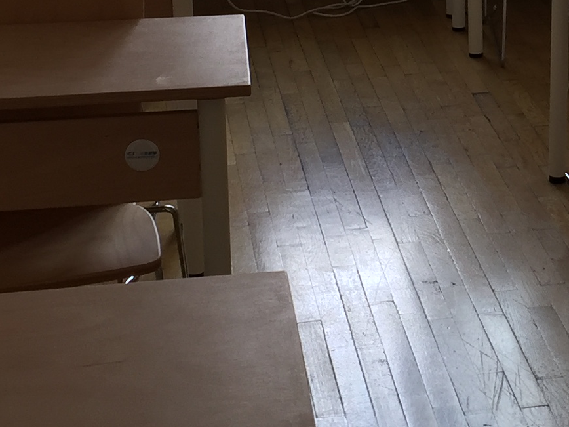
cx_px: 608
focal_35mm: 109
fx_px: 1792
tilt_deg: -13.2
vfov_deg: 13.3
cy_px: -49
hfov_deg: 17.5
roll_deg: -0.3
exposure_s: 1/100
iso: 32
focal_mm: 4.15
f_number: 2.2
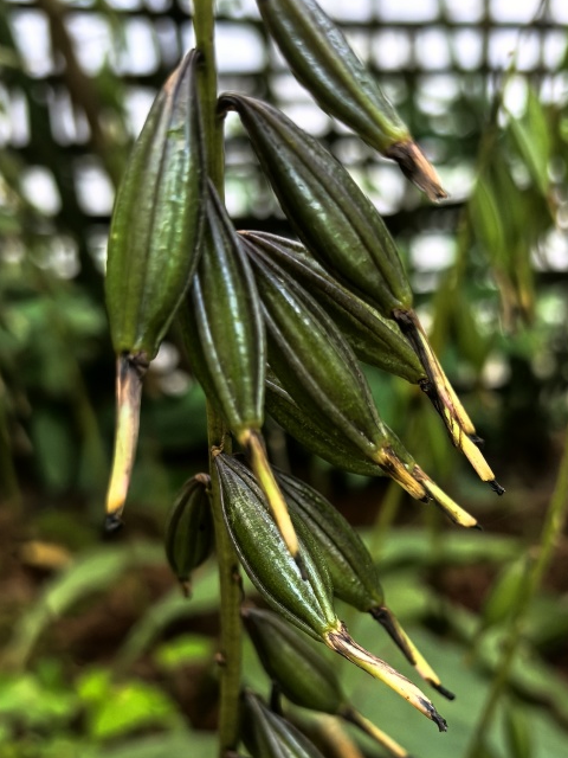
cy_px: 538
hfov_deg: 32.1
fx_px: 985
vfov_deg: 41.2
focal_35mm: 45
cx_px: 334
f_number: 2
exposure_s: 1/676
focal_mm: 6.98
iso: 1250
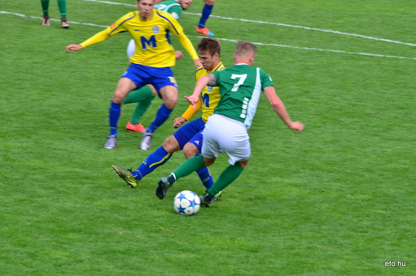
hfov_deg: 6.6
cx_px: 208
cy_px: 138
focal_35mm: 315
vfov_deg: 4.3
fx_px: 3634
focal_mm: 210
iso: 250
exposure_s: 1/320
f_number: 8
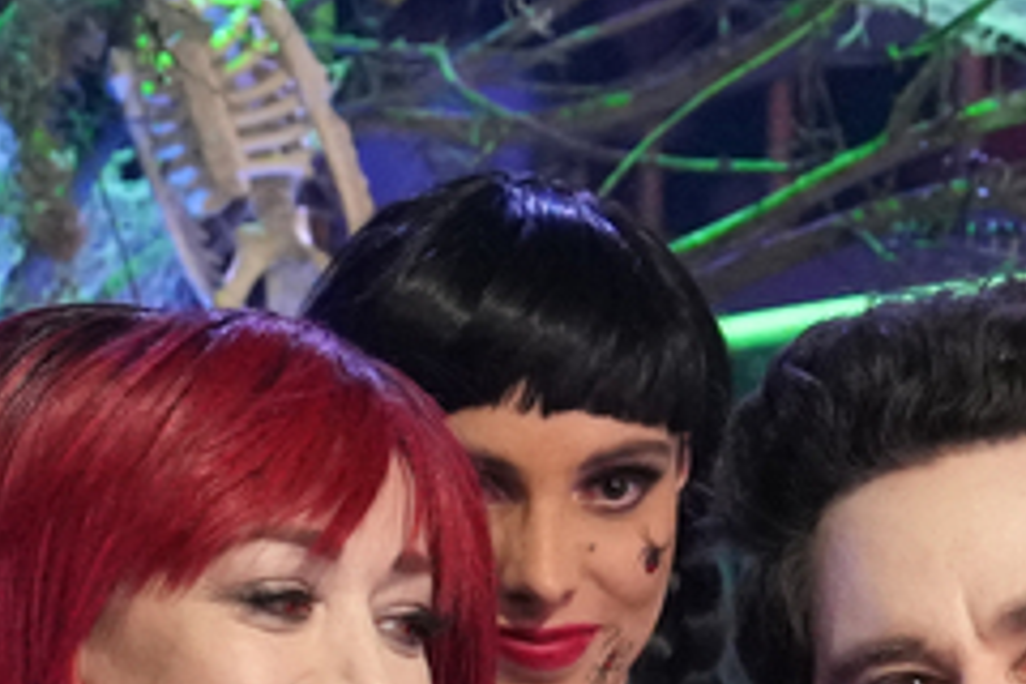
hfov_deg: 6.4
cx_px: 487
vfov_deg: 4.2
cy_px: 1706
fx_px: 9119
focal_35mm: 320
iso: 5000
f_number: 4
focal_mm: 43
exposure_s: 1/250
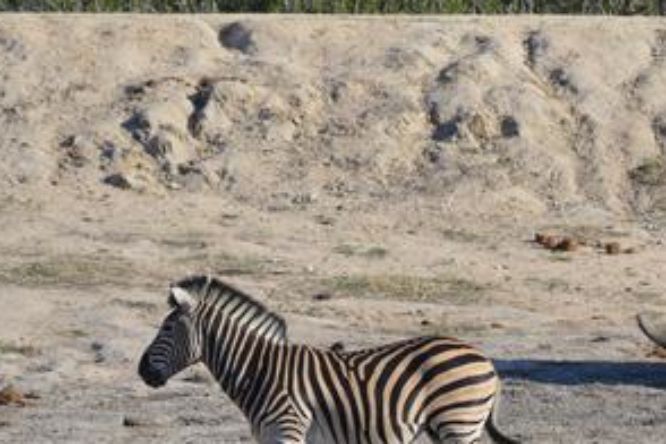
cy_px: 288
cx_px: 856
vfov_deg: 3.9
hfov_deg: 5.8
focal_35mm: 351
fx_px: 6493
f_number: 5.6
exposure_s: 1/500
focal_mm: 86
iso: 110
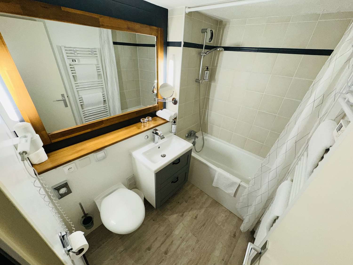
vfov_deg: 85.7
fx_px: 143
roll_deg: -3.9
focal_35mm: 14
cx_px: 176
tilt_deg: -30.3
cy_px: 132
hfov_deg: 102.1
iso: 250
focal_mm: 2.22
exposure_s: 1/100
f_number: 2.2
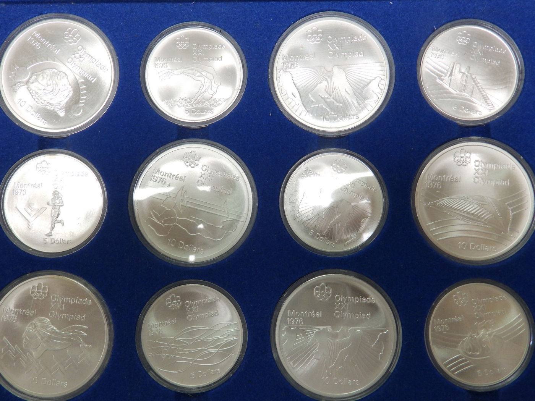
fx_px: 495
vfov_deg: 44.2
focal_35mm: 32
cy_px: 200
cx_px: 268
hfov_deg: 56.8
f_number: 3.7
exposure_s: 1/30
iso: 250
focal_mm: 5.7
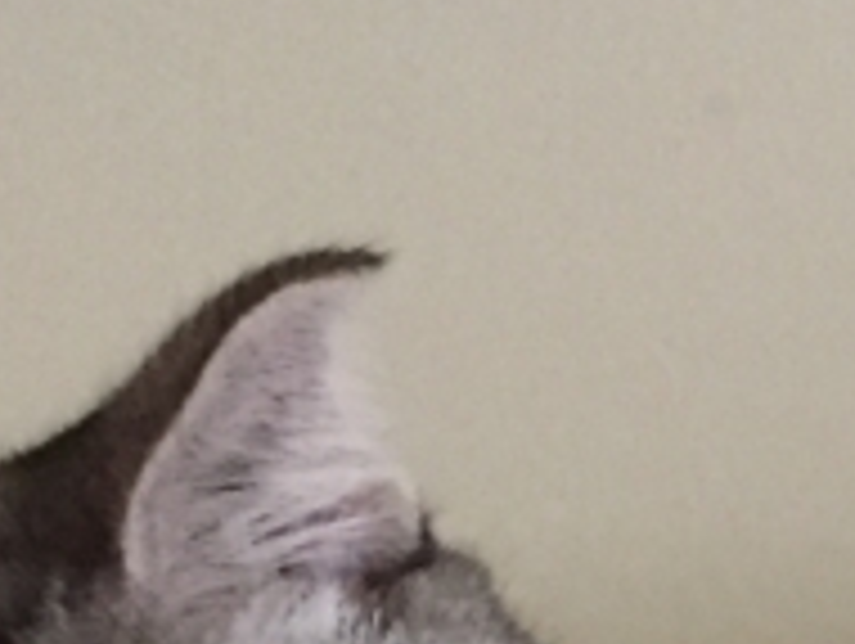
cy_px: 1324
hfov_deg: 11.6
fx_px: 3858
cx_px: 1570
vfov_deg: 8.9
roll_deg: +1.3
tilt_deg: -6.7
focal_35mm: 156
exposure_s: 1/30
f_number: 2.2
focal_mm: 4.15
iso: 250
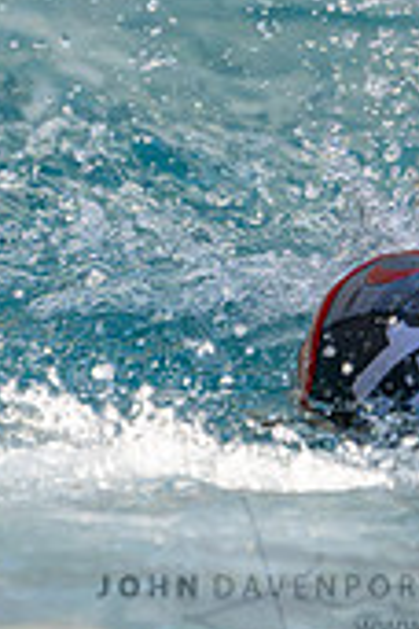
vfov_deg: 2.4
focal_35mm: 868
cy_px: -107
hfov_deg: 1.6
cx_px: 611
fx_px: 15153
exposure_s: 1/1000
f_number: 4
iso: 7200
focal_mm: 220
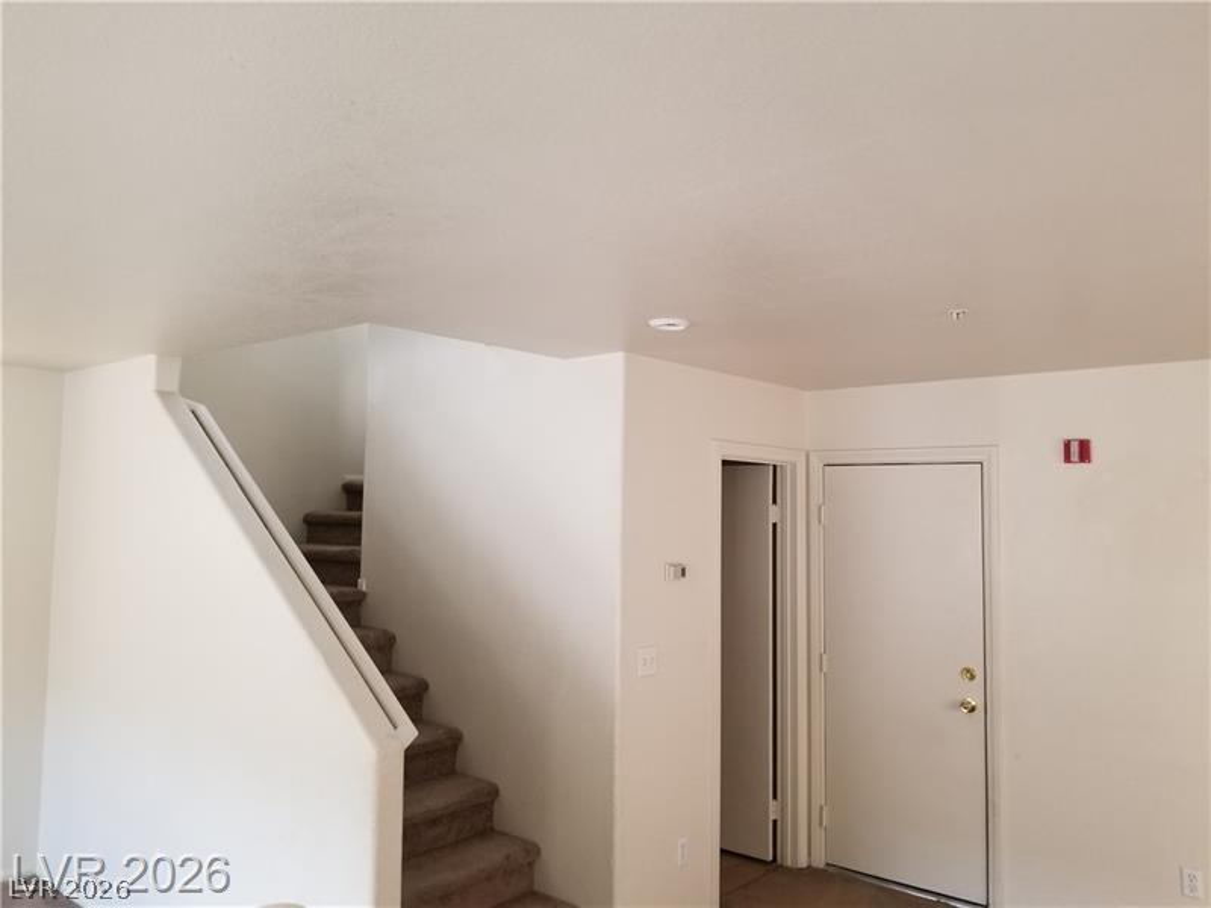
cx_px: 606
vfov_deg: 53.1
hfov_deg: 67.3
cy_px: 454
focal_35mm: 26
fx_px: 910
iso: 200
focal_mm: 4.3
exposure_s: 1/24
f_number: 1.7
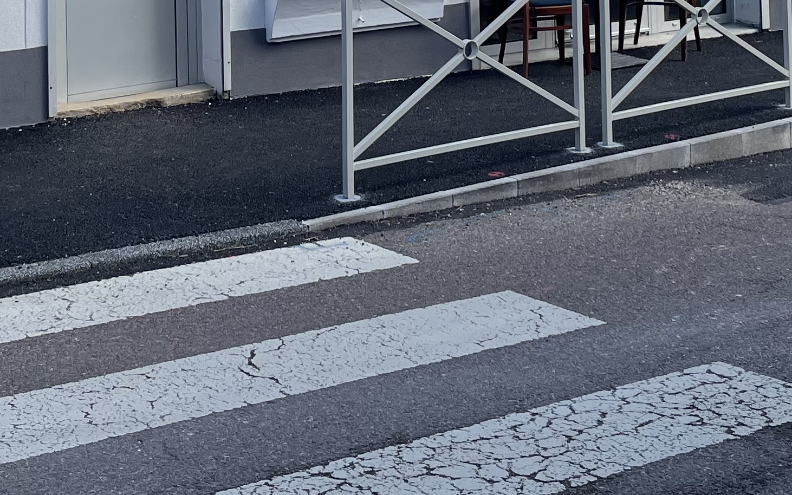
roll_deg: +1.9
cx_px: 378
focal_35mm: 76
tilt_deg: +0.3
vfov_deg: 15.8
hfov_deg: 27.1
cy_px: -243
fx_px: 1641
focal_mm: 4.2
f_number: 1.6
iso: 32
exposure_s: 1/1511
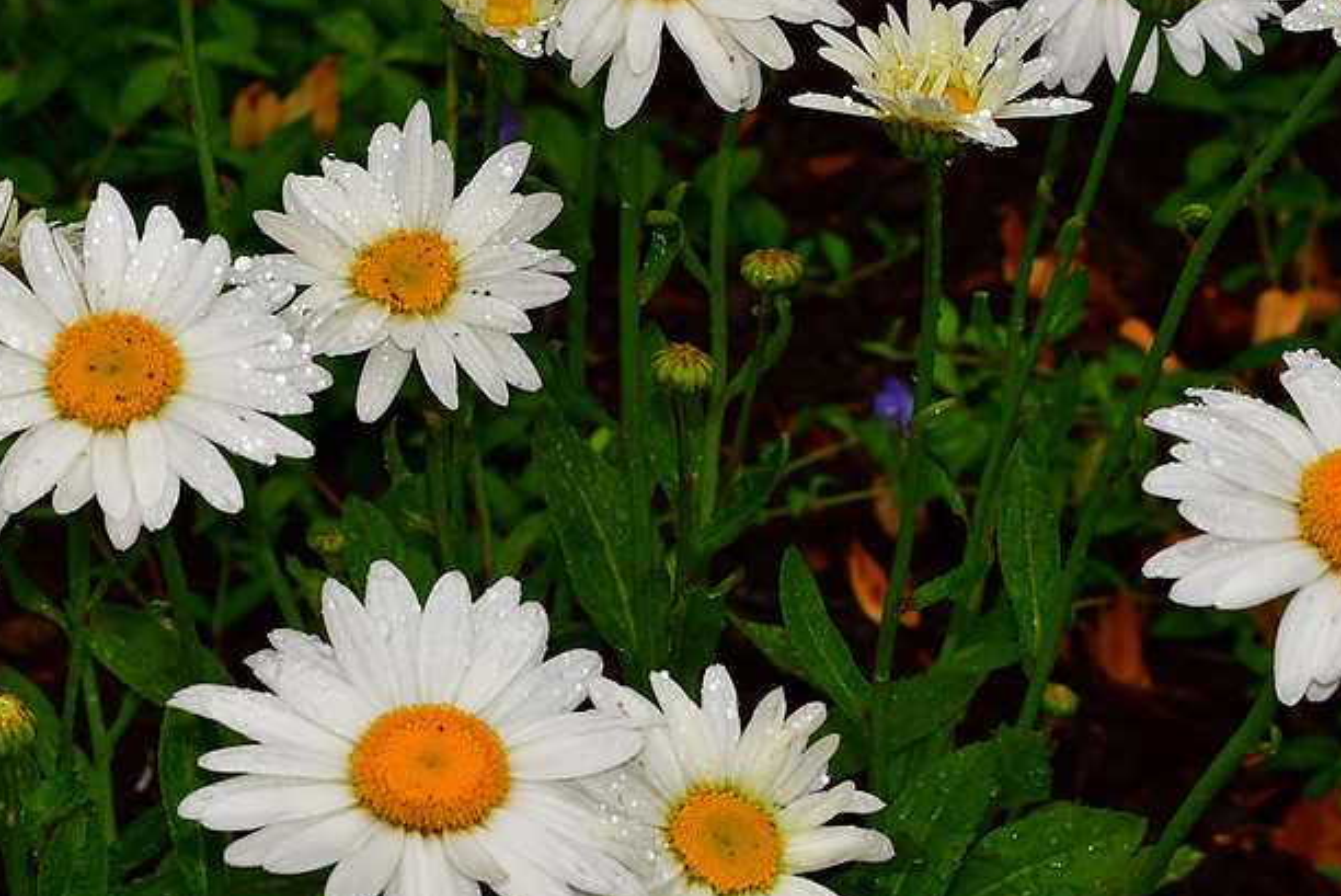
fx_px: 7231
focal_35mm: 194
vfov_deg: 7.1
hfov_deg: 10.6
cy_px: 296
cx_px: 559
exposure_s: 1/125
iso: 250
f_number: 11
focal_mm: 72
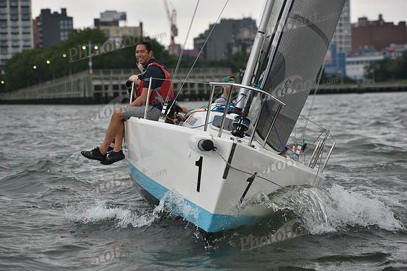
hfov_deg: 20.8
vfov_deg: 14.0
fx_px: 1108
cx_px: 204
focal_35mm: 98
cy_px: 136
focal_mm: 98
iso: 320
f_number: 3.2
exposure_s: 1/1250
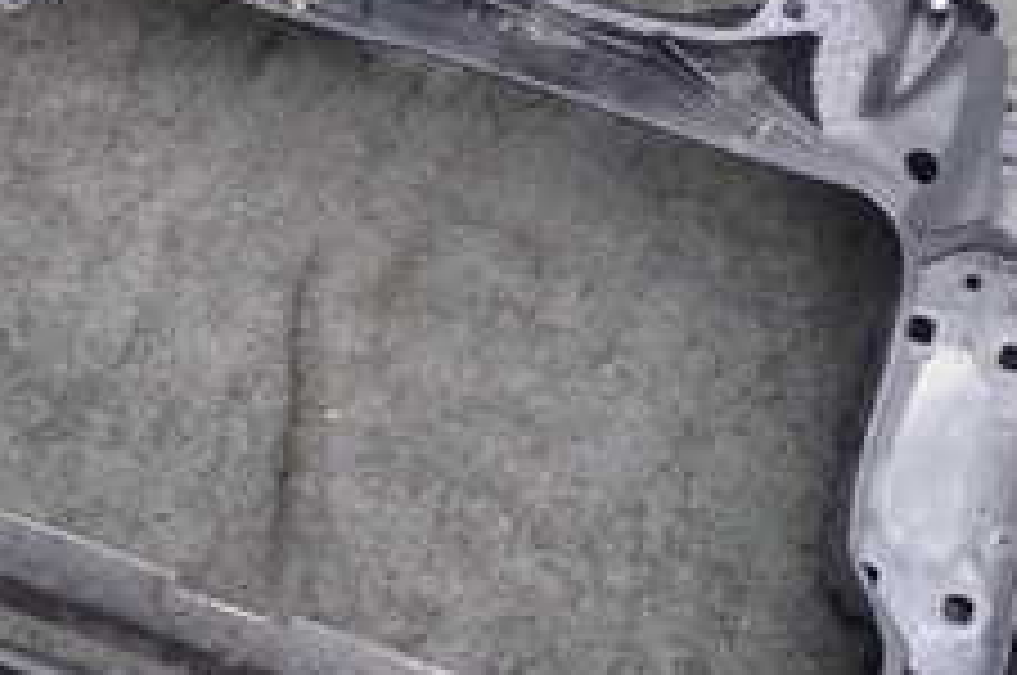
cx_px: -22
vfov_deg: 16.2
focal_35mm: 83
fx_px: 2341
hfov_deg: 23.4
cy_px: 81
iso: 200
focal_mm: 5.4
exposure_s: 1/50
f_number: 2.3
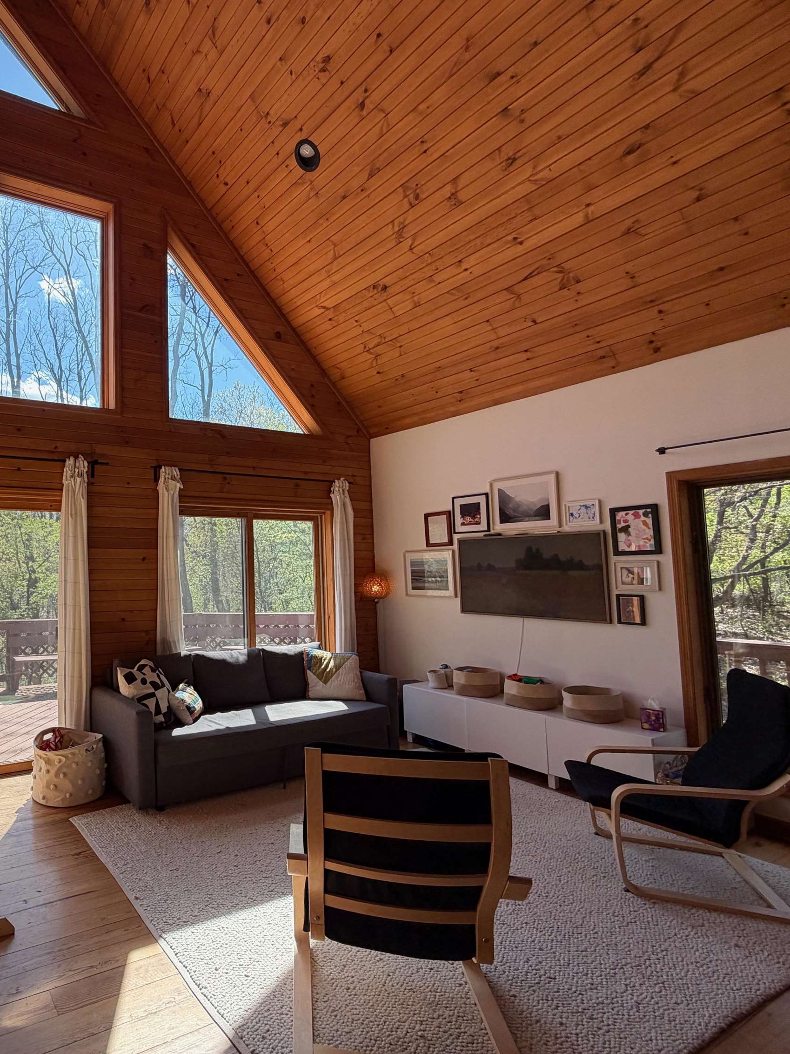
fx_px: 578
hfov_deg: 63.1
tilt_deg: +4.1
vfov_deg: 84.7
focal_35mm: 19
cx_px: 165
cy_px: 524
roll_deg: +1.1
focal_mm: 2.22
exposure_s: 1/220
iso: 50
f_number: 2.2
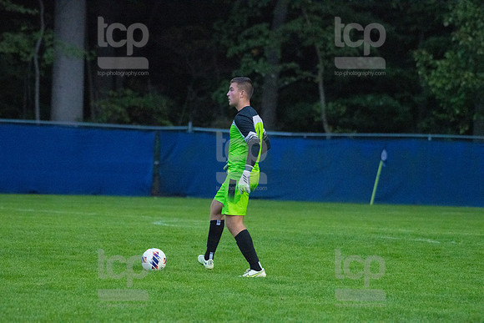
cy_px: 162
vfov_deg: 5.3
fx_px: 3496
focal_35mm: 260
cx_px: 242
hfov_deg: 7.9
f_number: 5.6
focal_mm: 260
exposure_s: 1/2000
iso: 6400
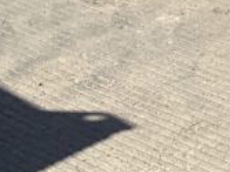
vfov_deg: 8.0
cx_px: 576
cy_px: -149
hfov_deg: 9.7
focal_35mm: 178
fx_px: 1182
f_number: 1.8
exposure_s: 1/1577
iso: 16
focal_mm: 3
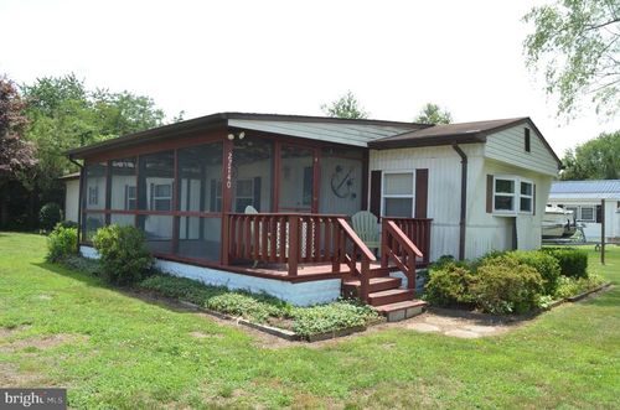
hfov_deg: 67.5
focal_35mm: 27
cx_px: 310
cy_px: 205
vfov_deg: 47.7
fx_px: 464
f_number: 8
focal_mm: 18
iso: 160
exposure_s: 1/250
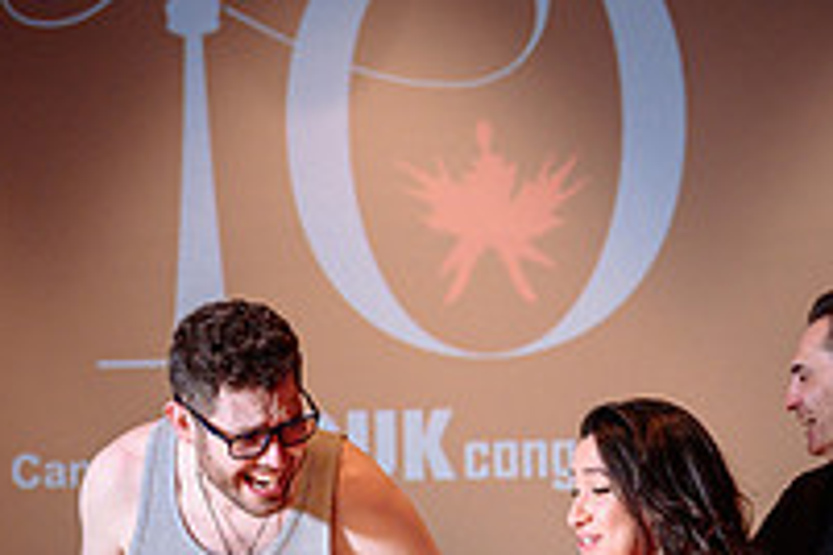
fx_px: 2406
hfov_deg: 19.6
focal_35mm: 104
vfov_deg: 12.7
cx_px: 385
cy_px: 764
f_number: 4
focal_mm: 36
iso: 1000
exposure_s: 1/125
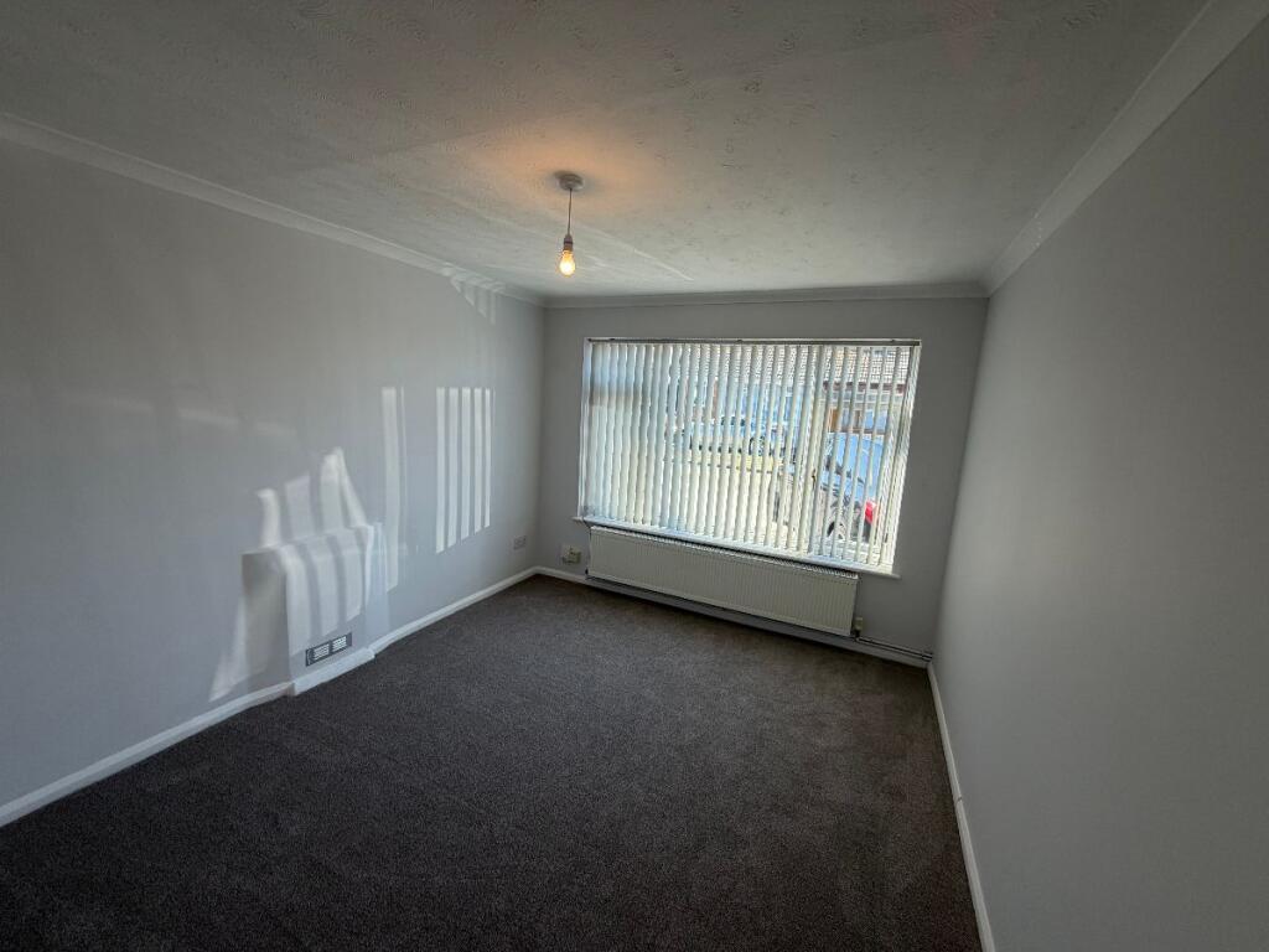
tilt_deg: -8.0
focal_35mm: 14
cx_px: 634
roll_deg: -2.9
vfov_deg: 85.7
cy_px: 476
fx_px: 513
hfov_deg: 102.1
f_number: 2.2
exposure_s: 1/100
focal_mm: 2.22
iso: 40
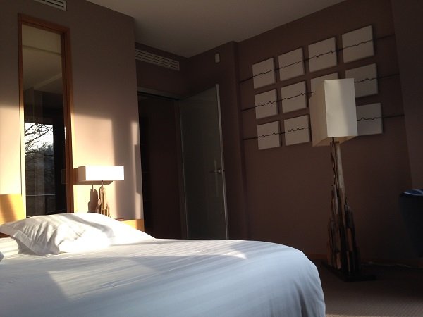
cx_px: 212
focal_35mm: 33
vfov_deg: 42.9
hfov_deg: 55.4
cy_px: 158
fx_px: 403
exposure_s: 1/60
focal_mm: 4.12
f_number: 2.4
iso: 50
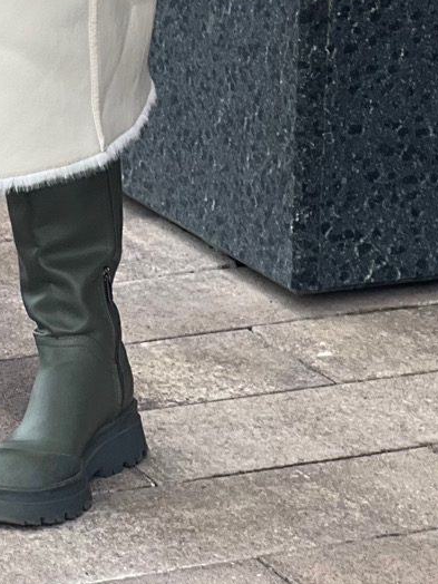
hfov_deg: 5.9
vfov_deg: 7.7
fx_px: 4235
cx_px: 25
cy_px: -342
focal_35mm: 251
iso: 25
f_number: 2.8
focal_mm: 9
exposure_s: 1/169
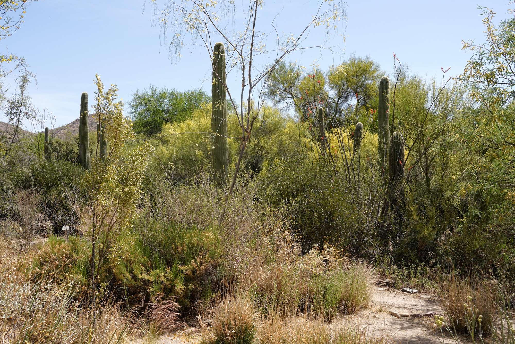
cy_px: 172
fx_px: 529
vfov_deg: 36.0
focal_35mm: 37
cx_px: 258
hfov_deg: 51.9
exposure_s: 1/100
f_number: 16
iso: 160
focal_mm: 37
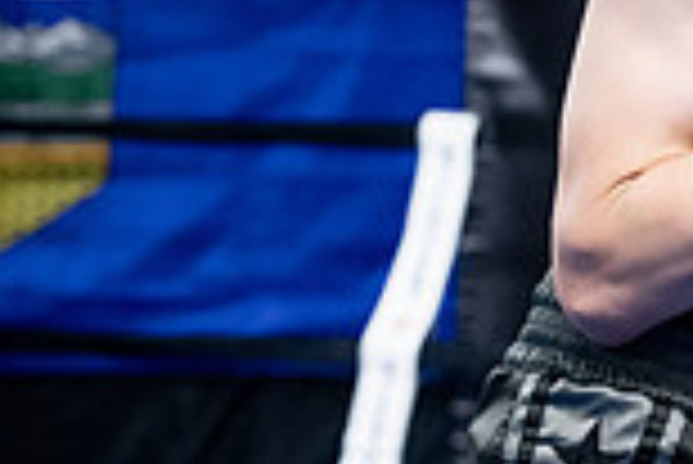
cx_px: 1210
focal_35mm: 264
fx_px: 5087
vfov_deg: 5.2
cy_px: 146
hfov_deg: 7.6
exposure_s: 1/1000
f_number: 2.8
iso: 6400
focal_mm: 70
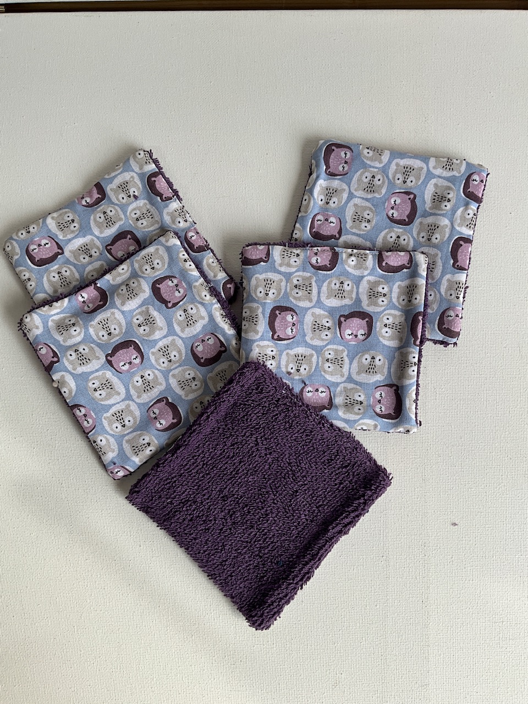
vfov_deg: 61.7
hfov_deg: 48.2
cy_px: 352
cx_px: 264
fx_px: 590
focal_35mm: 29
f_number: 1.8
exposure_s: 1/178
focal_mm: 3
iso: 20
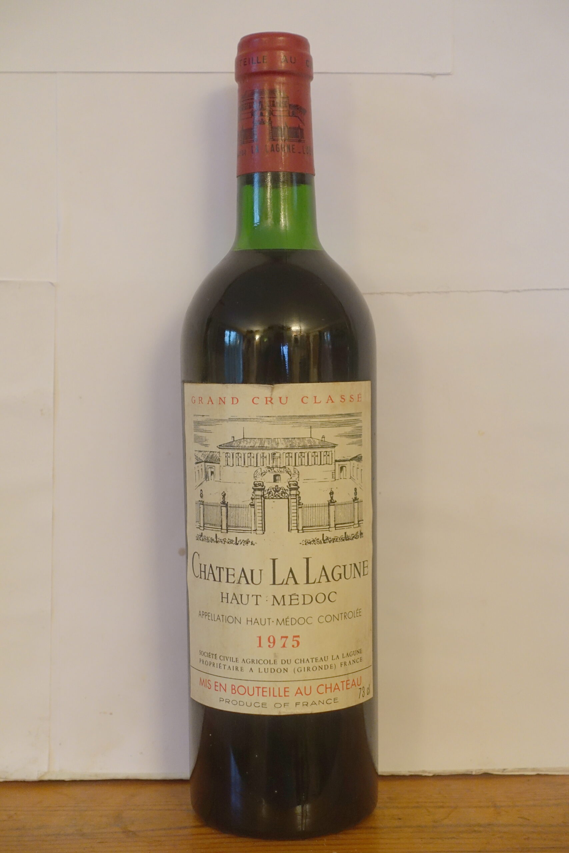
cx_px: 284
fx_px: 1304
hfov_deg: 24.6
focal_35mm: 55
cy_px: 426
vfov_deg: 36.2
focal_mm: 20.05
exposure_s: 1/25
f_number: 2.8
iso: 800
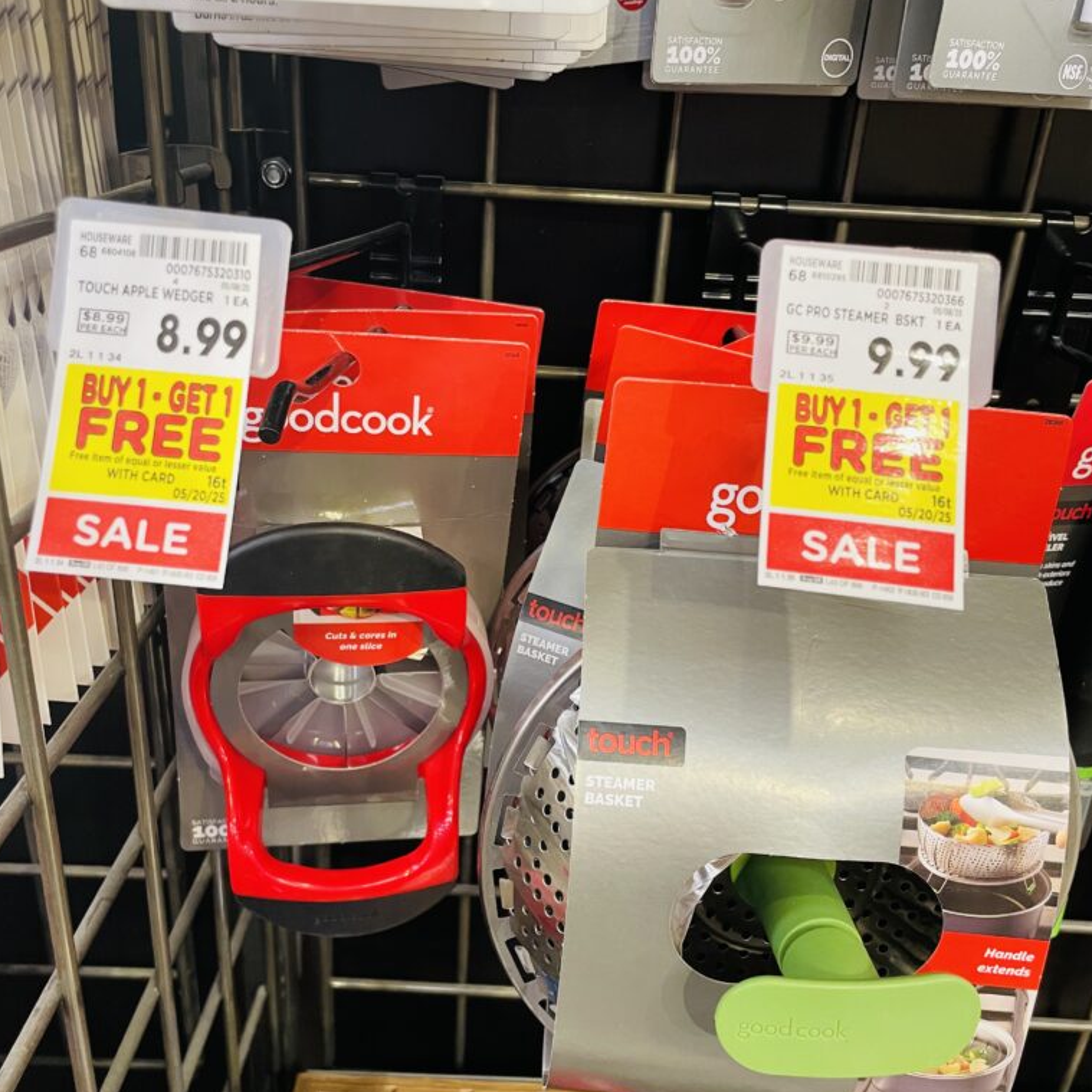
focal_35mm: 31
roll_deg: -3.0
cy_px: 594
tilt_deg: -25.5
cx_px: 544
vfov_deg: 52.5
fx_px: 1106
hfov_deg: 52.5
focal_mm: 4.2
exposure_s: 1/60
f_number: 1.6
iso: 160
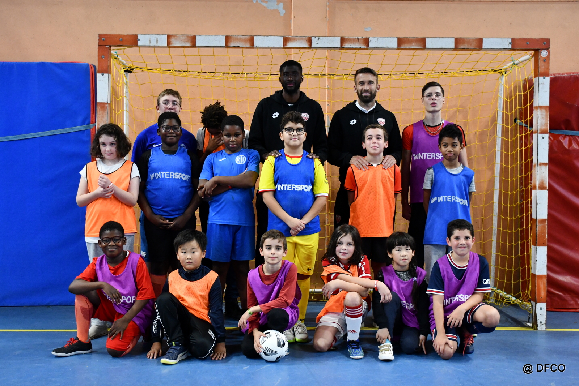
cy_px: 193
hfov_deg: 53.1
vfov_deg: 36.9
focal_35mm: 36
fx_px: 579
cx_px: 290
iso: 2000
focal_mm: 24
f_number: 3.8
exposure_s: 1/125
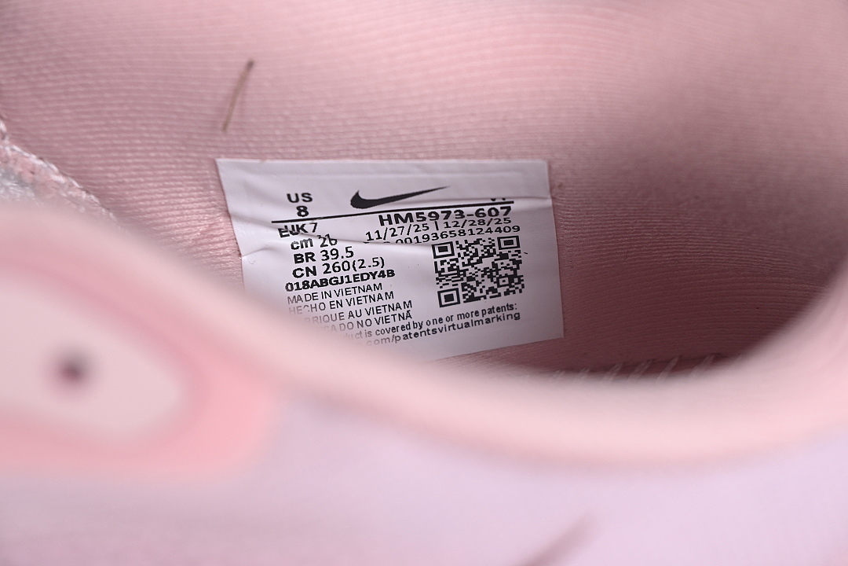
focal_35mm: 75
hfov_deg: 27.0
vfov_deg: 18.2
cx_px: 424
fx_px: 1767
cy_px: 283
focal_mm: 50
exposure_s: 1/80
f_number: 7.1
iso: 160
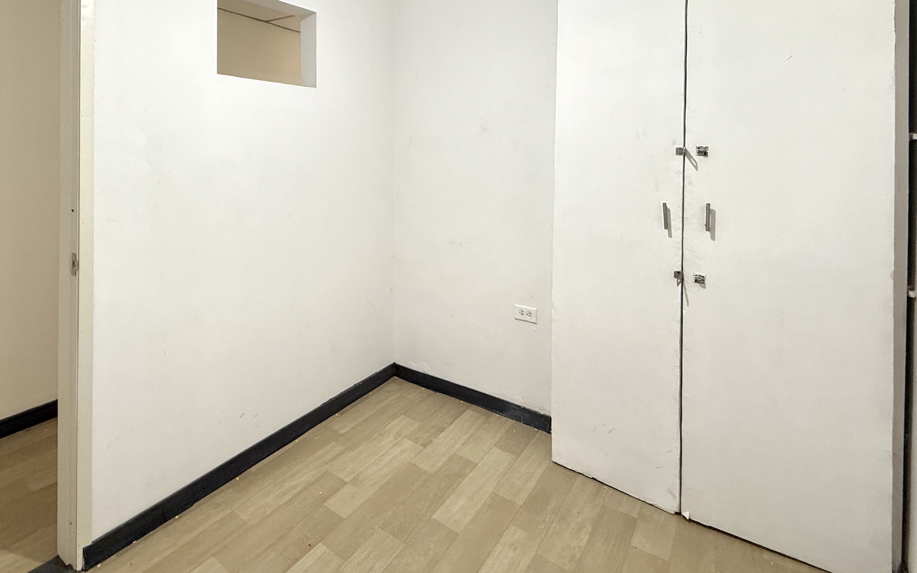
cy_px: 148
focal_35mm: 19
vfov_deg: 59.2
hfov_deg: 87.5
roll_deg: -0.2
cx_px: 397
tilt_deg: +0.7
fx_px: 475
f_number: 2.2
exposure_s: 1/60
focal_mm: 2.22
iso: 320
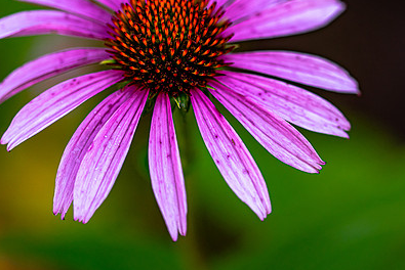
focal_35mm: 154
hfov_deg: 13.3
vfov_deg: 8.9
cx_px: 212
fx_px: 1734
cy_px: 78
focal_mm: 105
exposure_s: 1/320
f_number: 3.5
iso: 800
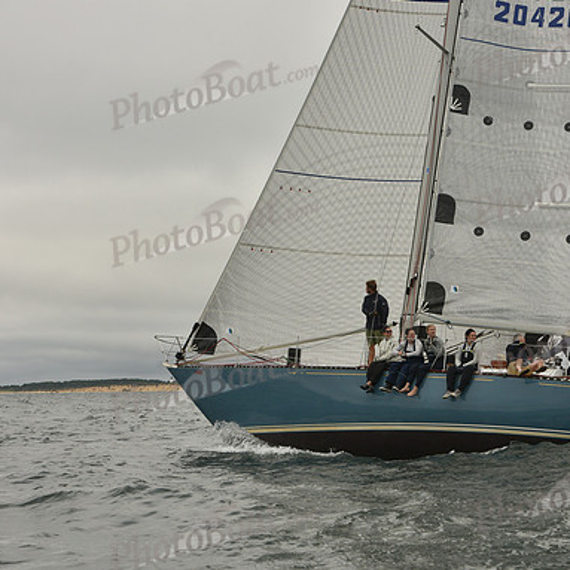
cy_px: 285
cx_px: 397
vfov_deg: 19.3
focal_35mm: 90
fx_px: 1677
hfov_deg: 19.2
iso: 320
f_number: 8
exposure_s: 1/800
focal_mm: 70
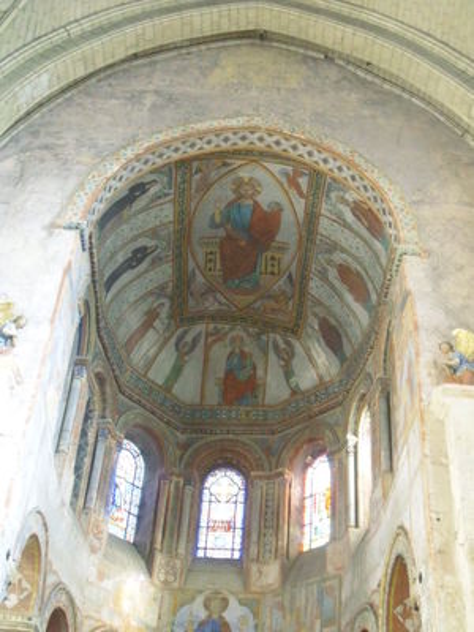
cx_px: 237
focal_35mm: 47
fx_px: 858
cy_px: 316
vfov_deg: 40.4
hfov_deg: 30.9
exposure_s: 1/15
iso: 400
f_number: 3.4
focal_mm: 7.91
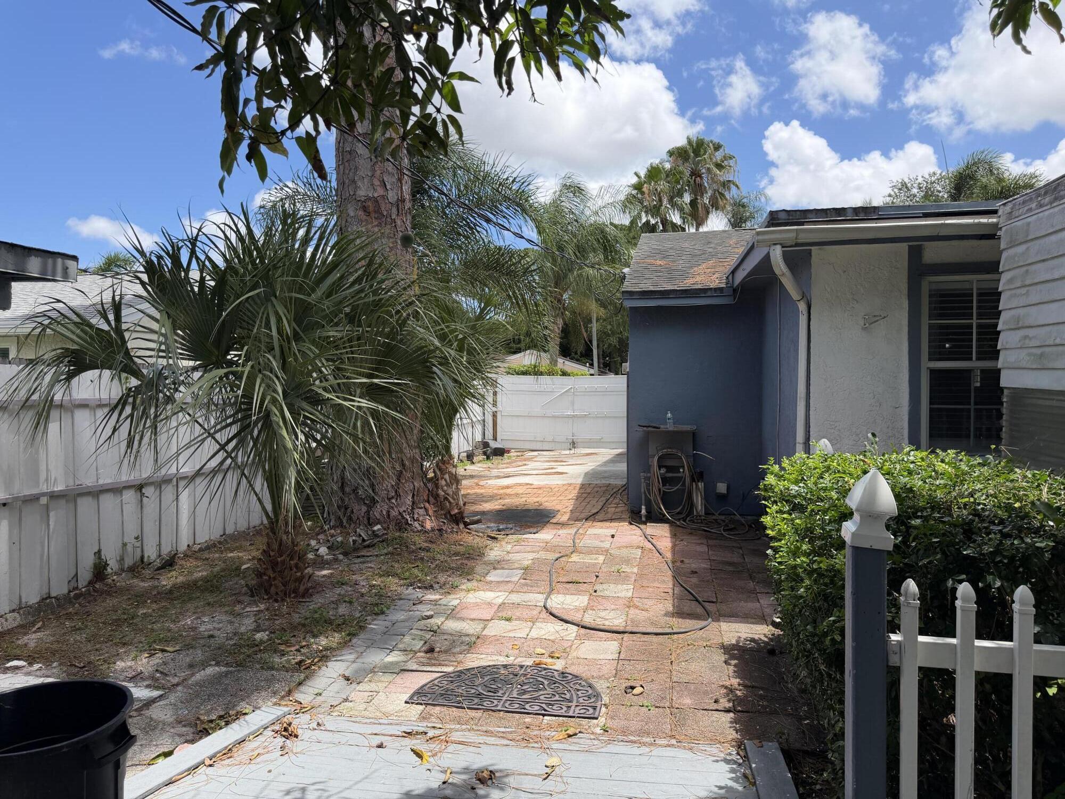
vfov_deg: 56.8
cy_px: 400
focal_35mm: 24
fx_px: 738
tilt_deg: -0.9
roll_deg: +0.8
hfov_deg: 71.6
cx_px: 532
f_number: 1.78
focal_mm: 6.76
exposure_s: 1/3953
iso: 100
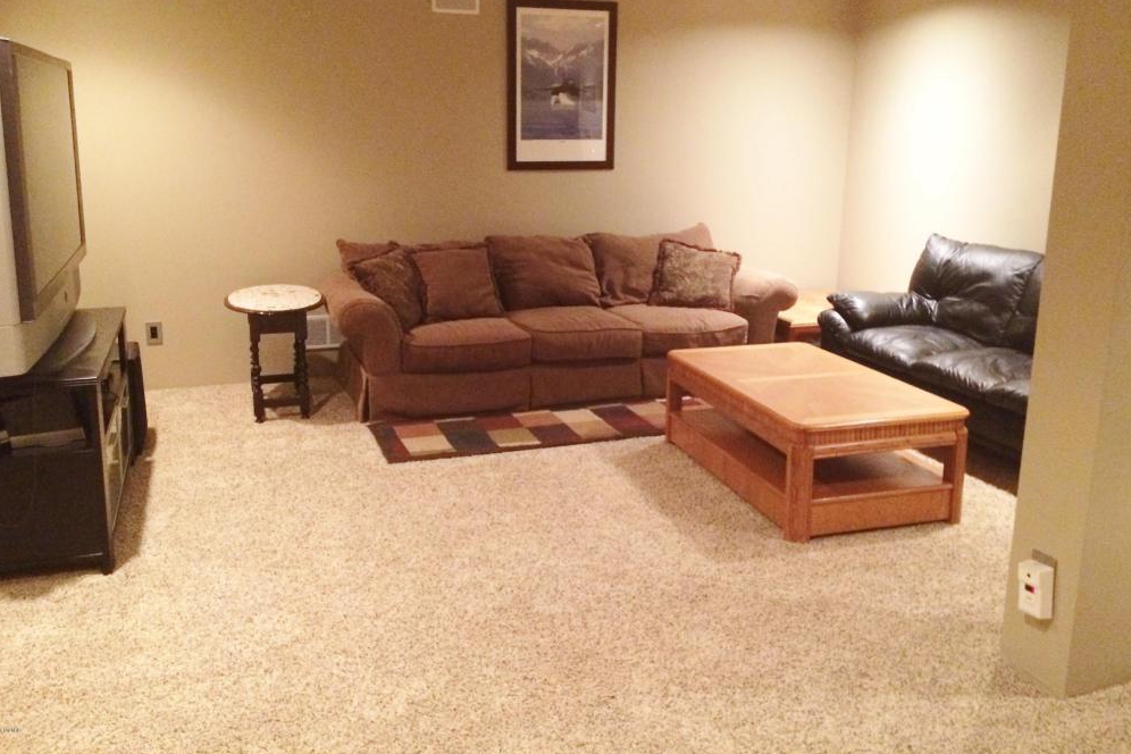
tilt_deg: -11.4
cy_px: 321
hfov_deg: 60.3
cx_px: 568
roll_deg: +0.2
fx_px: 974
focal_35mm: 31
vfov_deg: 42.2
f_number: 2.2
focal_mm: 4.15
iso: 400
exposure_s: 1/15
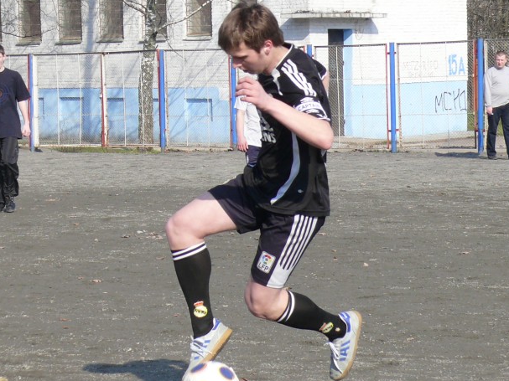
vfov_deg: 9.9
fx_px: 2205
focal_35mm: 150
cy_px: 188
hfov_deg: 13.2
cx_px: 221
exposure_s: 1/640
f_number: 4
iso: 100
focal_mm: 15.4
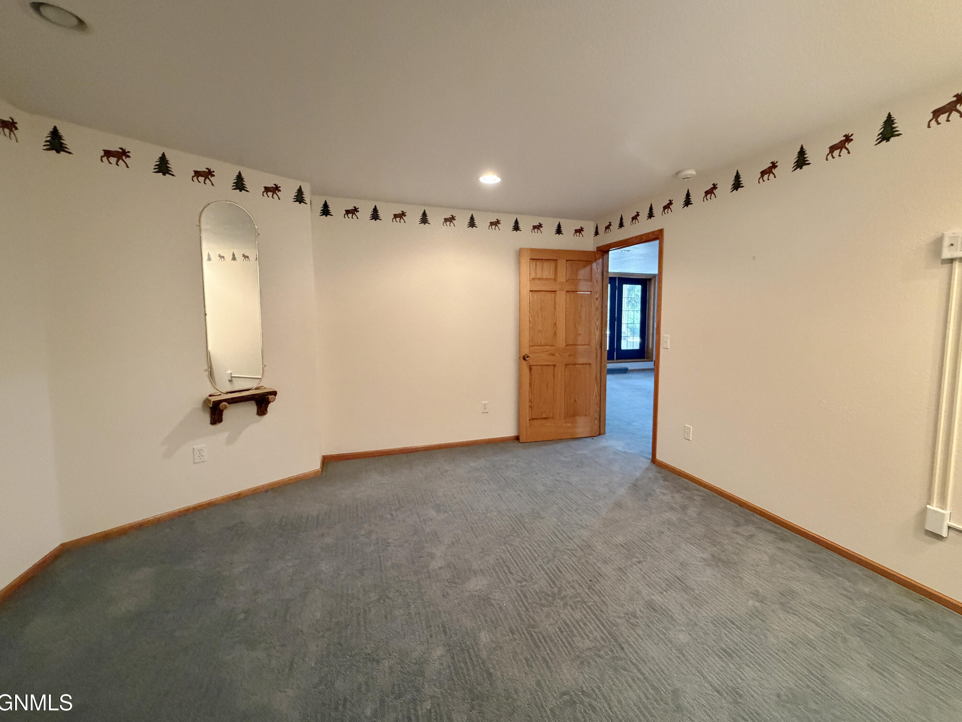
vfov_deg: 81.7
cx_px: 510
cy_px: 351
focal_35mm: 15
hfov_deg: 98.1
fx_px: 417
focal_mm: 2.22
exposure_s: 1/60
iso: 500
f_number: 2.2
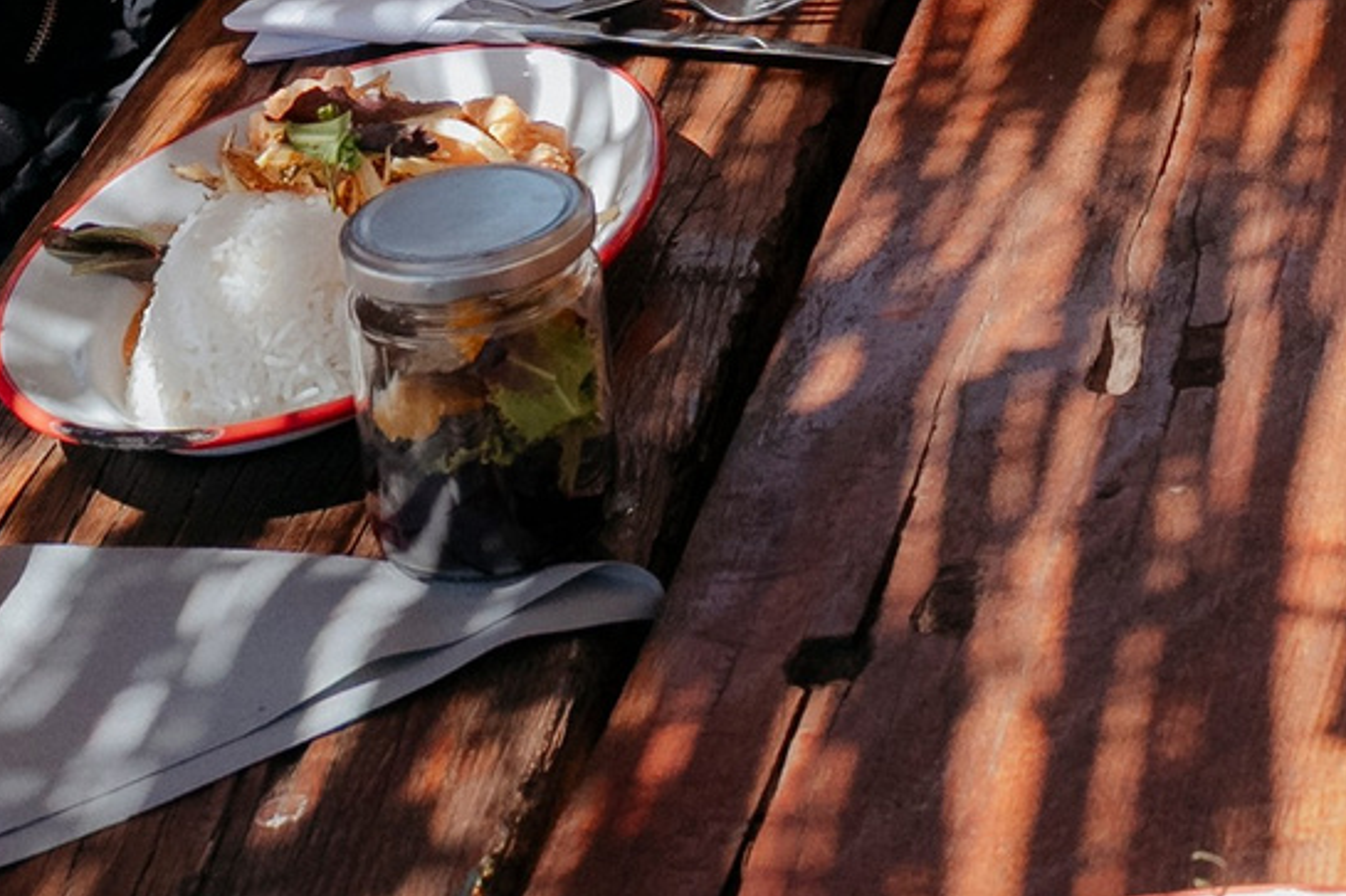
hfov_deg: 16.1
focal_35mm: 121
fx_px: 4522
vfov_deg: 10.4
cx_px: 1731
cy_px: -914
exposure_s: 1/320
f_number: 6.3
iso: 800
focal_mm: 25
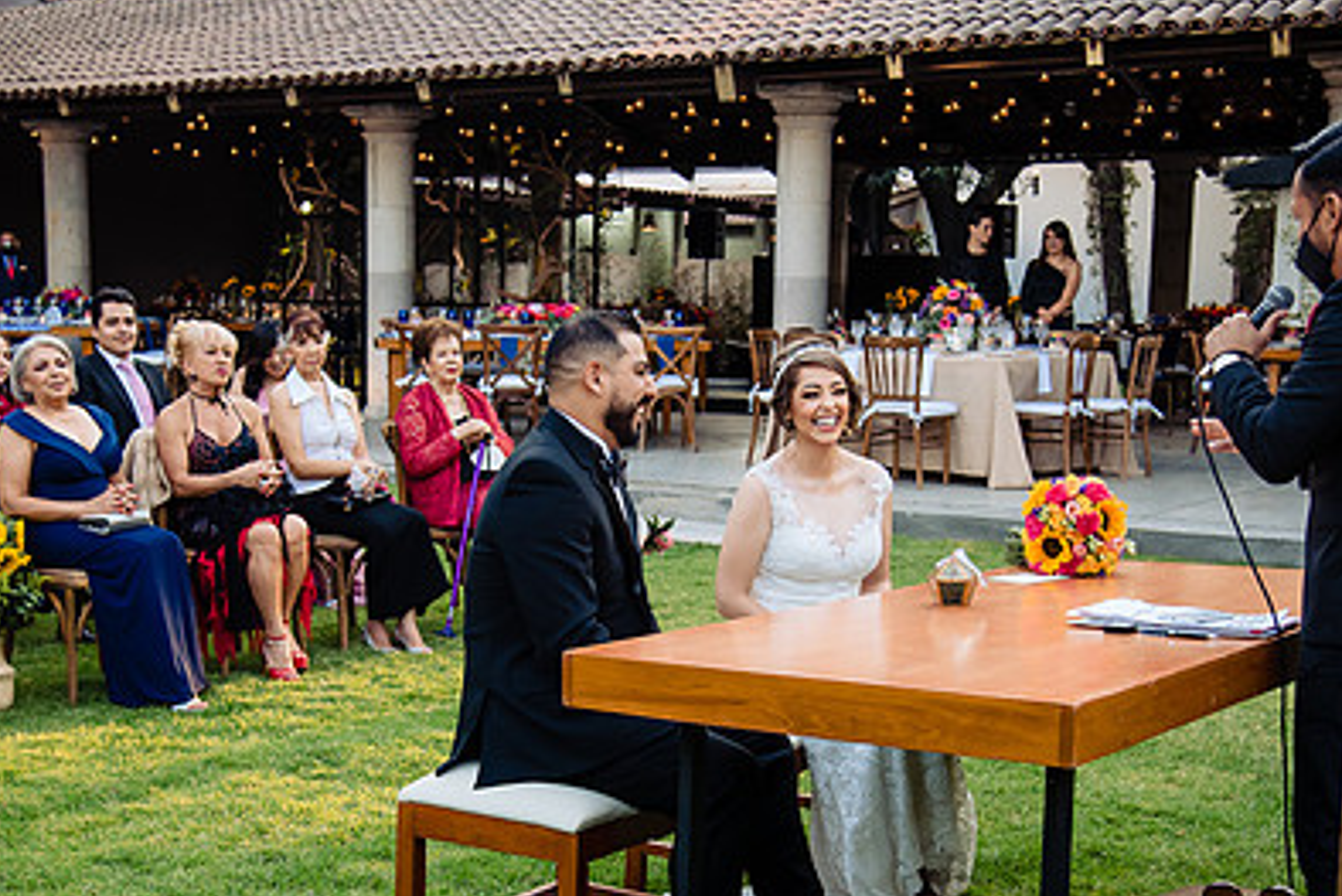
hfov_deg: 34.5
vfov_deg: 23.3
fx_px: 2163
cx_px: 647
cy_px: 584
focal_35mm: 58
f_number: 4.5
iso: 800
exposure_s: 1/400
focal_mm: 38
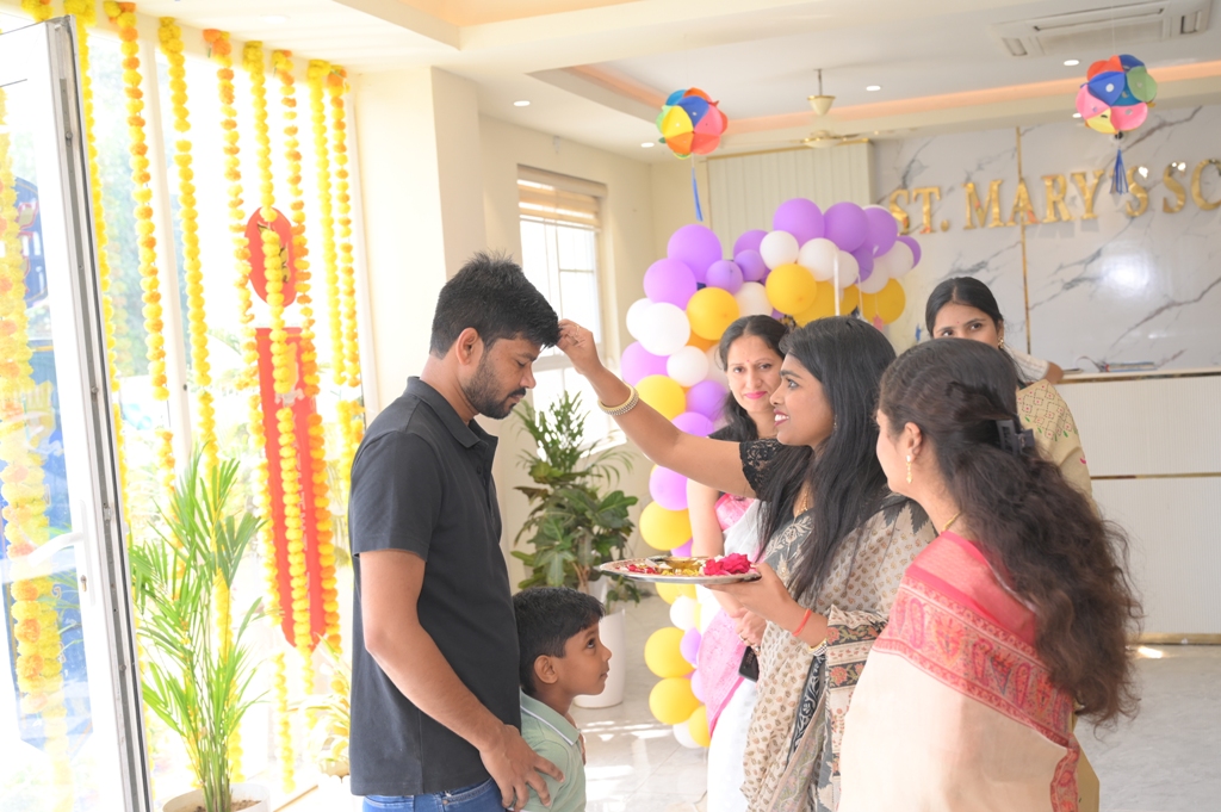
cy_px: 406
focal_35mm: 40
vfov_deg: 33.3
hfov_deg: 48.5
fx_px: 1356
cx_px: 610
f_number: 4.5
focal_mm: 40
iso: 320
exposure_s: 1/125
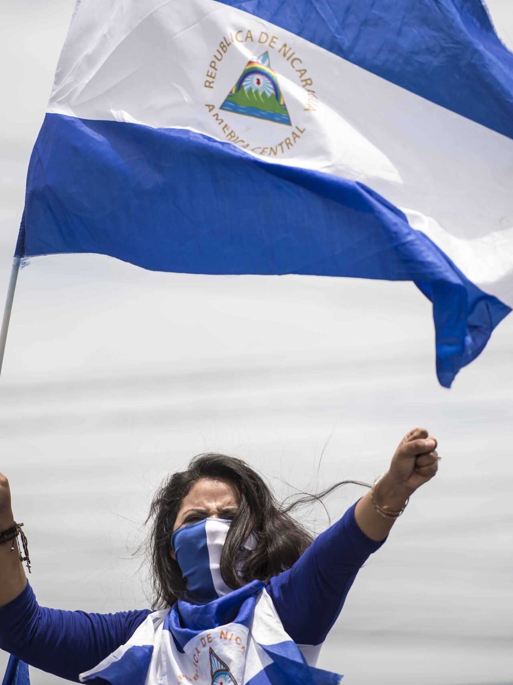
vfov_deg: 6.9
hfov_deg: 5.1
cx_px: 295
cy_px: 342
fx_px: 5711
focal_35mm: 289
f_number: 2.8
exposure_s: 1/1000
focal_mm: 200
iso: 50
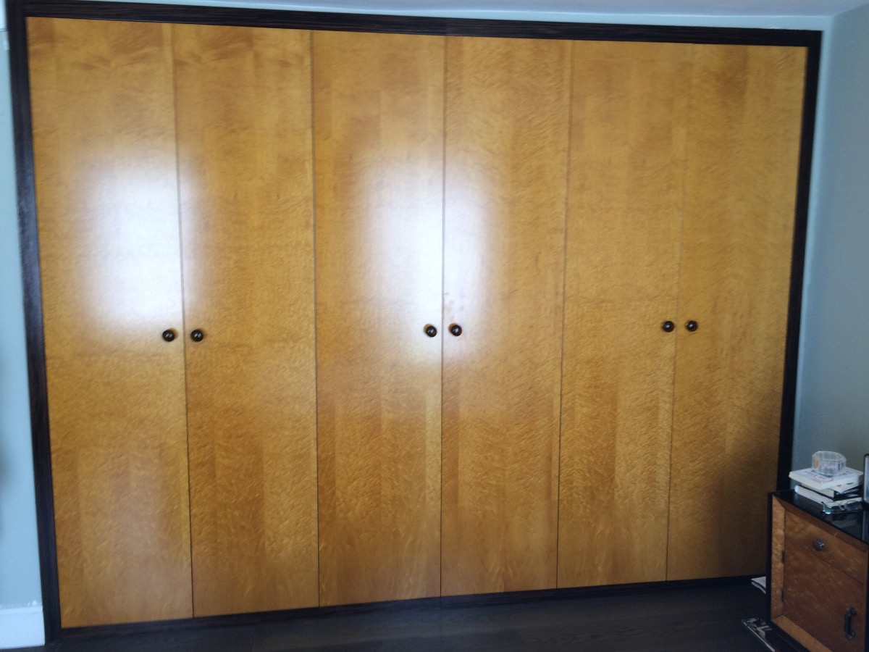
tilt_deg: -5.2
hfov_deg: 61.7
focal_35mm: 29
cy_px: 326
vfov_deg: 48.2
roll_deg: +0.0
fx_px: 728
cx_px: 434
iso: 50
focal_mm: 4.15
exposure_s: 1/50
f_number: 2.2
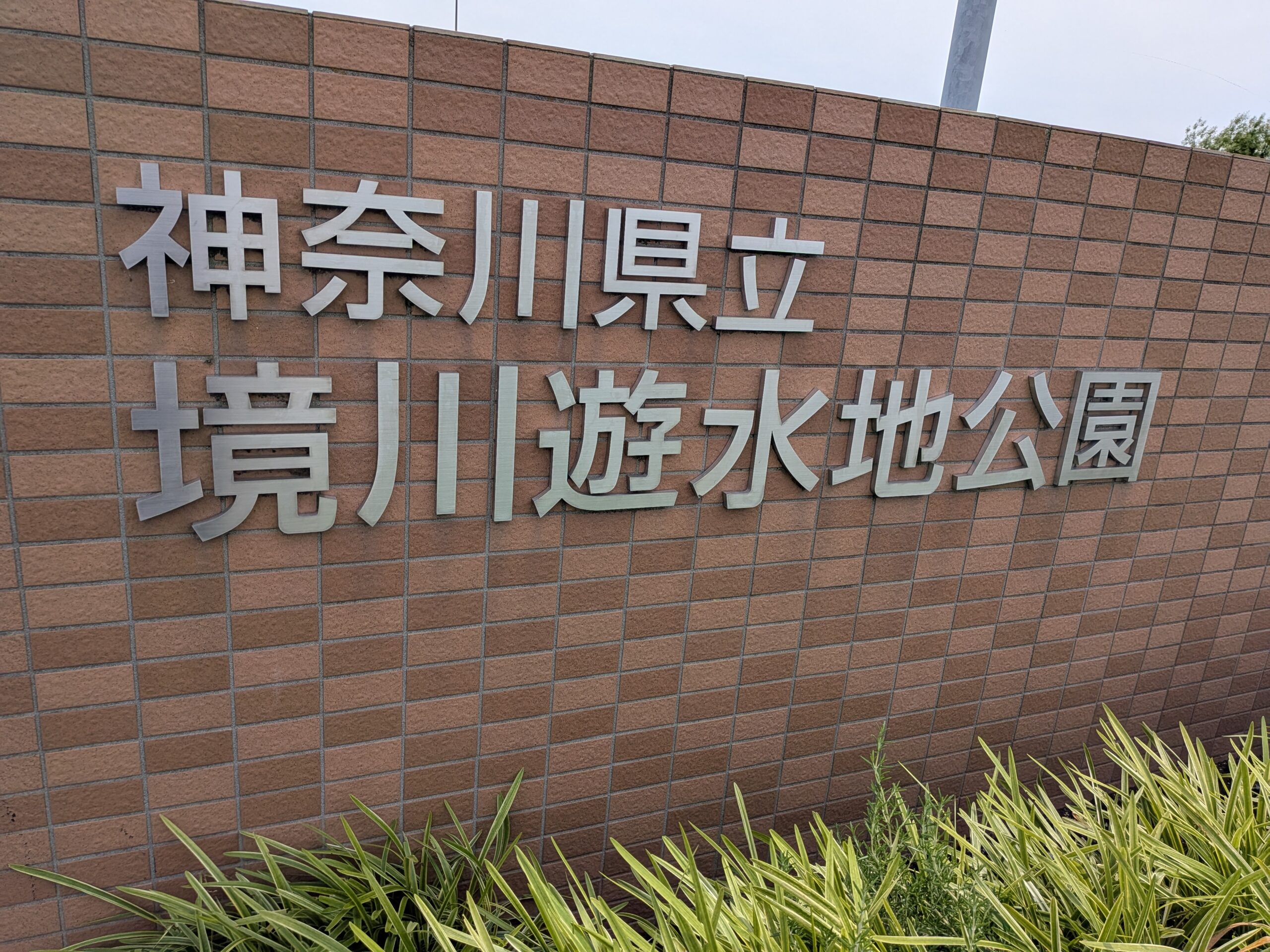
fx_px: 881
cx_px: 635
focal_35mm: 24
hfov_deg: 71.6
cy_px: 476
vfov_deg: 56.8
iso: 30
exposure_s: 1/2128
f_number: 1.7
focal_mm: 4.53
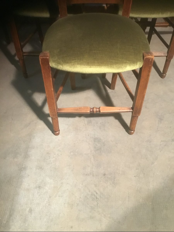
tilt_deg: -46.7
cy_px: 116
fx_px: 208
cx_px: 87
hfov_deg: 45.4
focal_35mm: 31
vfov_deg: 58.4
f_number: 2.4
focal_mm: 3.3
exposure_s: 1/20
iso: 200
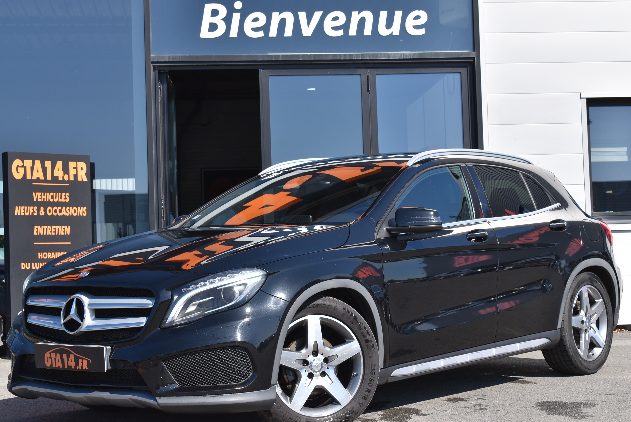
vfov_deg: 19.0
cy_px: 211
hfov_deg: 28.1
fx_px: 1263
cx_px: 316
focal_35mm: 72
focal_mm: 48
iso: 200
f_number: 10
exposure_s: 1/400
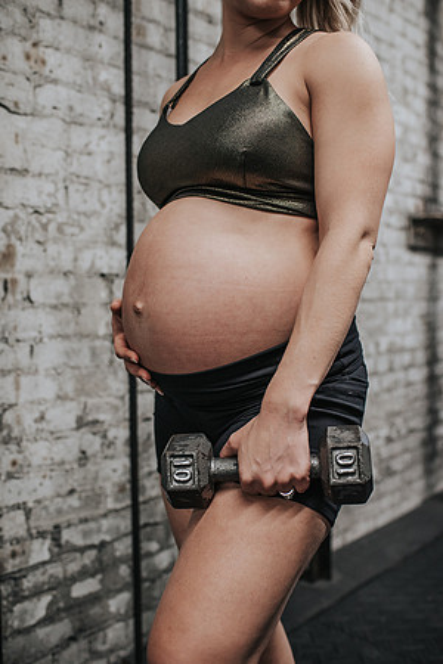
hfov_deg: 37.9
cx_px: 222
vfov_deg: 54.4
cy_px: 332
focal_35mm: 35
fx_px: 646
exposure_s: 1/250
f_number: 3.2
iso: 800
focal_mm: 35
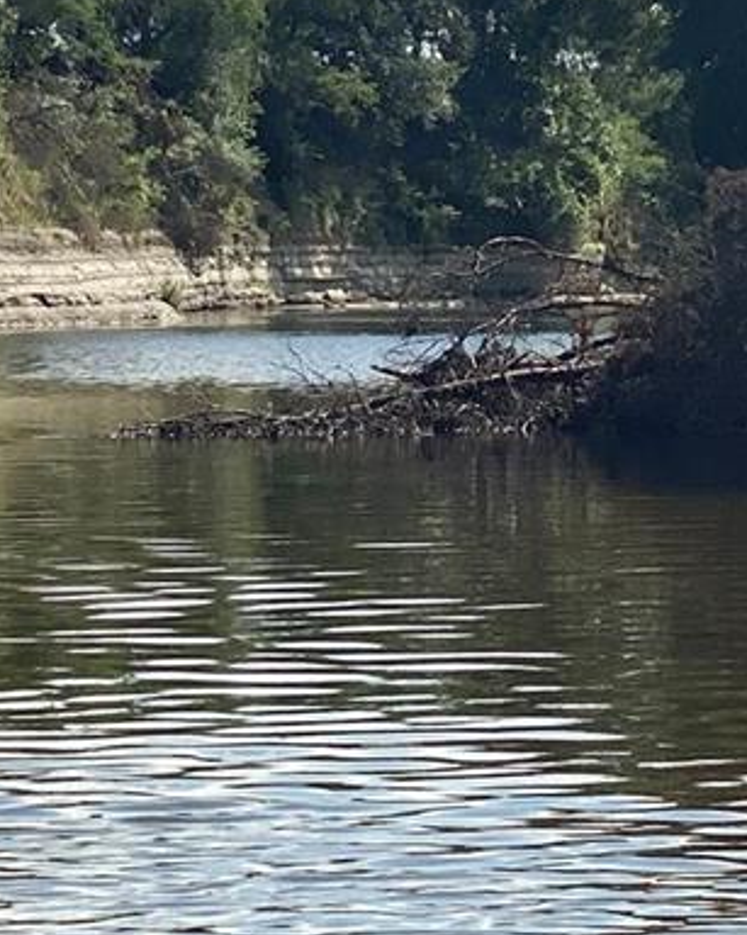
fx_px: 5612
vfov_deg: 9.5
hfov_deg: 7.6
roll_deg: -0.5
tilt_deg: -1.7
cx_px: 251
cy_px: 477
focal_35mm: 203
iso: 20
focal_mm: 6
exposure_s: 1/2398
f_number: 2
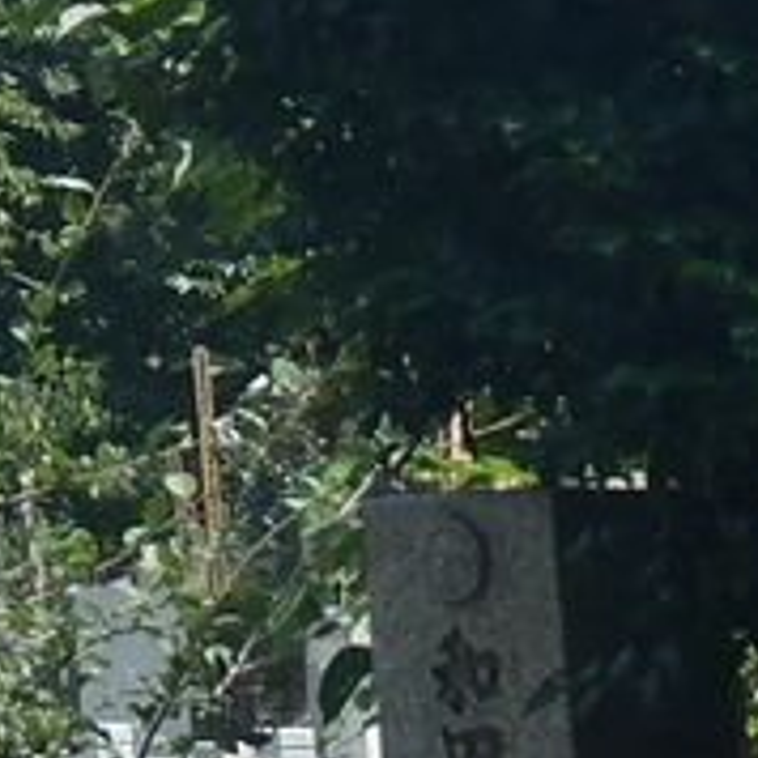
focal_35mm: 203
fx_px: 5029
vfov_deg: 8.2
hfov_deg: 8.1
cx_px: -920
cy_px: -754
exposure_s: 1/250
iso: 80
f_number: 4.4
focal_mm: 6.07
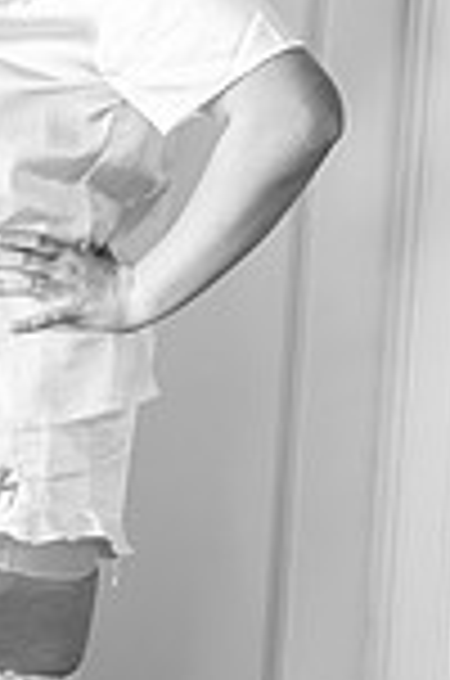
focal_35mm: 164
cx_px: -124
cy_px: 392
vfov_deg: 12.5
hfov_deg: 8.2
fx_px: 3089
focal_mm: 55
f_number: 3.5
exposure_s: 1/160
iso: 1000
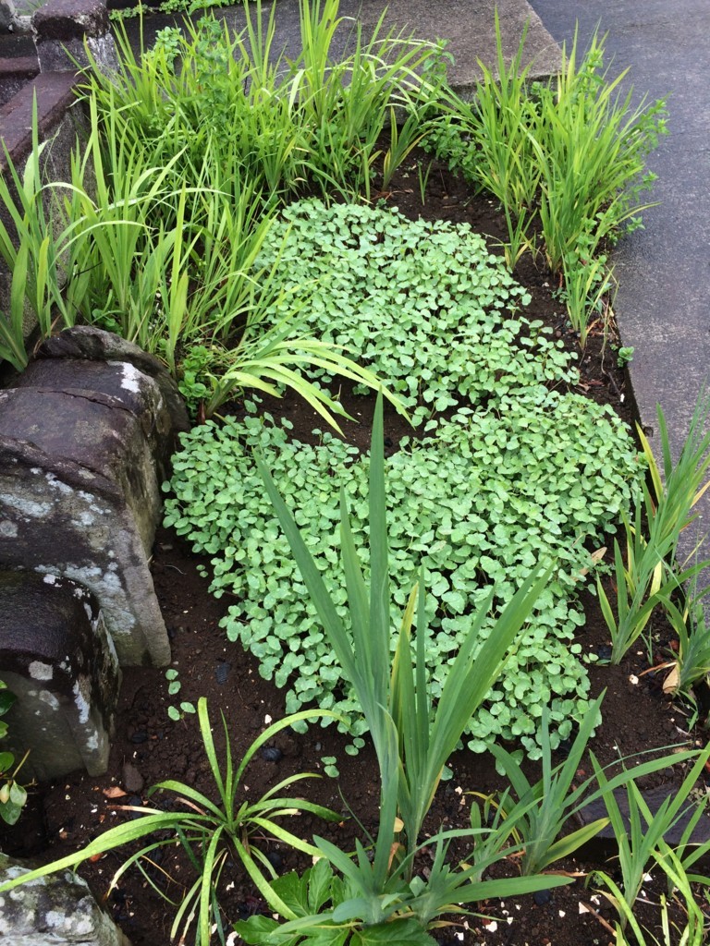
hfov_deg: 48.2
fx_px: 793
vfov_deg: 61.7
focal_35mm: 29
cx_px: 355
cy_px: 473
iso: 32
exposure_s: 1/391
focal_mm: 4.15
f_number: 2.2
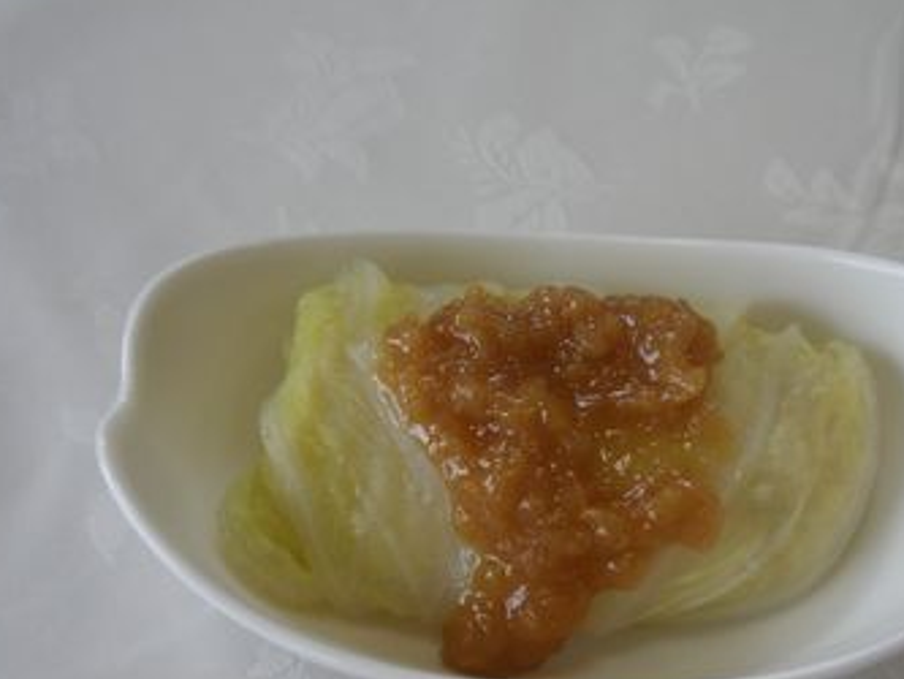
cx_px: 532
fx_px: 1306
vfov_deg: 29.0
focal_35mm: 50
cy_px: 426
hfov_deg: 38.1
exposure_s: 1/40
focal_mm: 6.6
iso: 64
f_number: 3.5
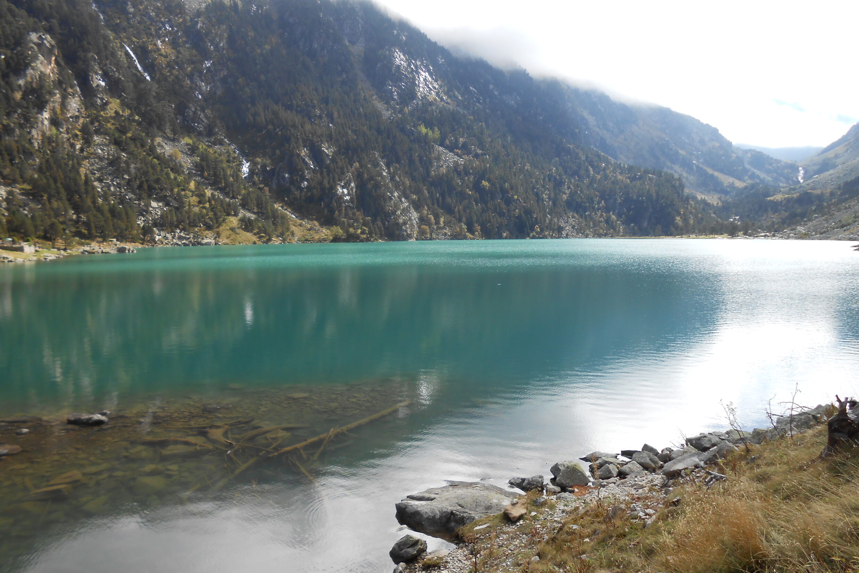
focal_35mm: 28
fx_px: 668
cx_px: 434
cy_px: 284
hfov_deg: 65.5
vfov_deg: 46.4
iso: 80
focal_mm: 4.6
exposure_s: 1/500
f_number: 3.5
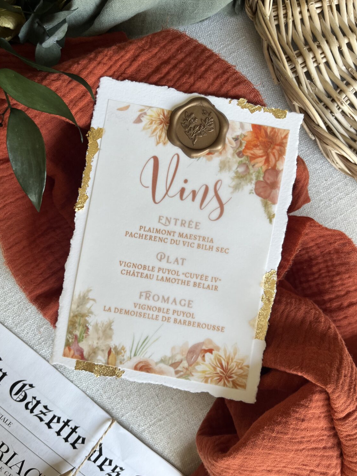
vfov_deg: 63.5
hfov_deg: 49.7
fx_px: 385
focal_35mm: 28
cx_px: 169
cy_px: 238
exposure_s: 1/122
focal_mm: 5.1
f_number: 1.6
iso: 100
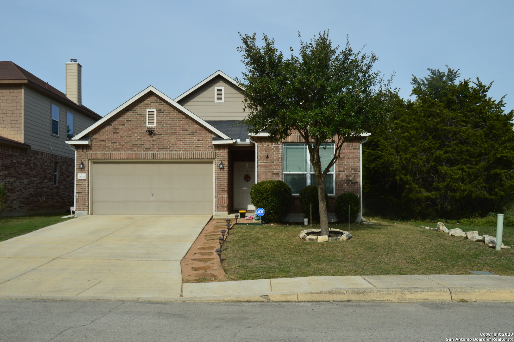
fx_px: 514
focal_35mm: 36
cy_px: 171
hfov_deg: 53.2
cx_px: 257
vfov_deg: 36.8
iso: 200
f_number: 11
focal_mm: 24
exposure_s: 1/500
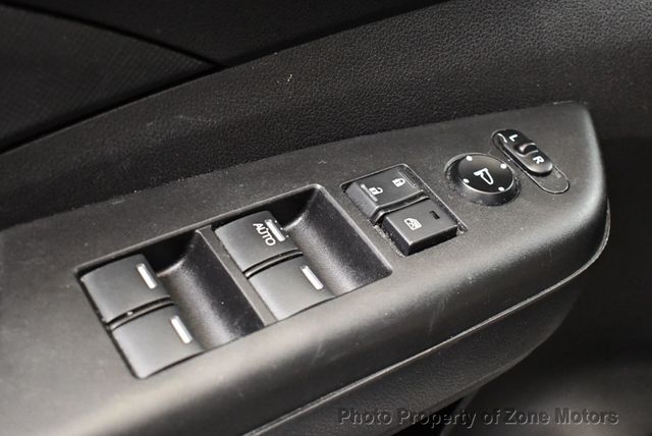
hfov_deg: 36.8
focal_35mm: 54
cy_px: 218
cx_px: 326
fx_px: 979
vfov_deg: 25.1
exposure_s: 1/60
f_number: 4
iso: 4500
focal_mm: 27
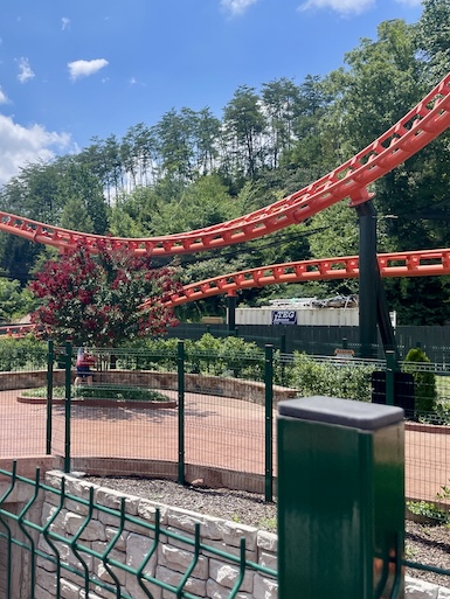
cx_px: 68
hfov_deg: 38.6
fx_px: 606
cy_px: 298
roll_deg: -0.3
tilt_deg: +6.3
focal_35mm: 35
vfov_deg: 52.6
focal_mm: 4.2
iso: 32
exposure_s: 1/3731
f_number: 1.6
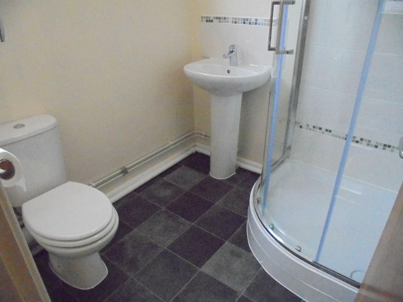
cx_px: 202
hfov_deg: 67.3
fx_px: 303
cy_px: 151
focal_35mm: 26
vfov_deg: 53.1
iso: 1600
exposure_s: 1/160
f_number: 3.5
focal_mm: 4.6
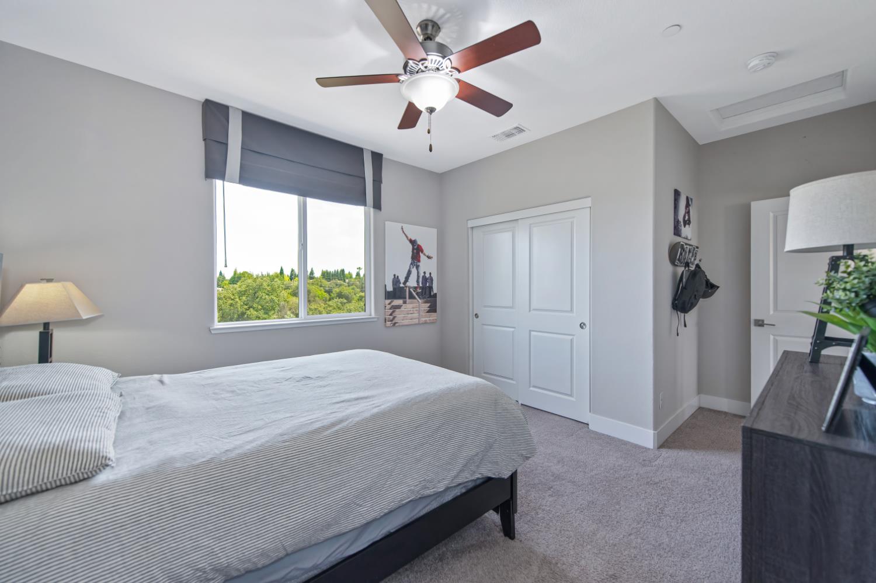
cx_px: 438
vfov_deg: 81.1
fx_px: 340
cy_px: 292
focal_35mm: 14
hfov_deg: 104.3
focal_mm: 14
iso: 560
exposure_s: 1/90
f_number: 4.8
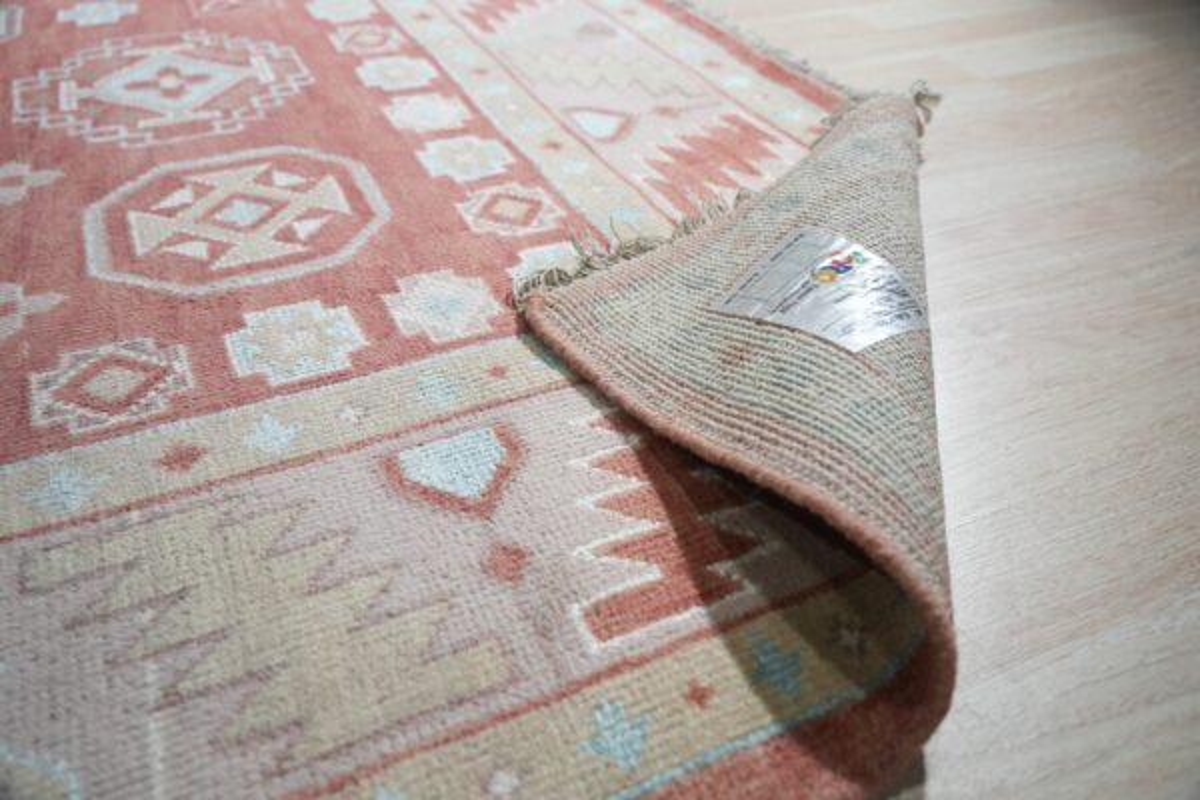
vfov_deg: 46.8
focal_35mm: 28
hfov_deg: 66.0
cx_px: 600
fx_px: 923
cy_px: 400
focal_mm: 27.7
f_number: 2.8
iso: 400
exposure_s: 1/160
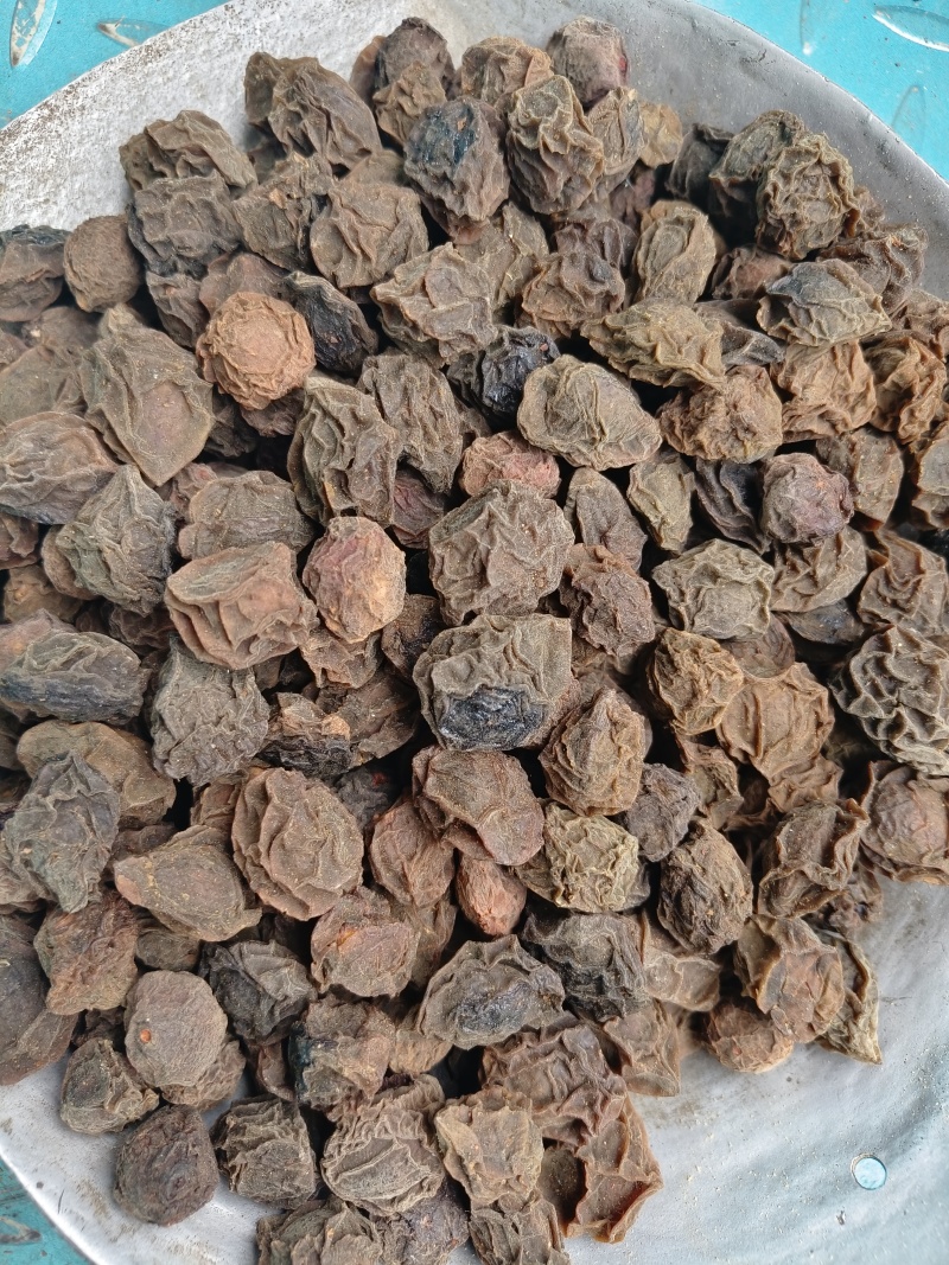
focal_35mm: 23
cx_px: 474
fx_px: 841
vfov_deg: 73.9
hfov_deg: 58.9
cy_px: 632
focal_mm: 5.5
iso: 88
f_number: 1.88
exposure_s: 1/100
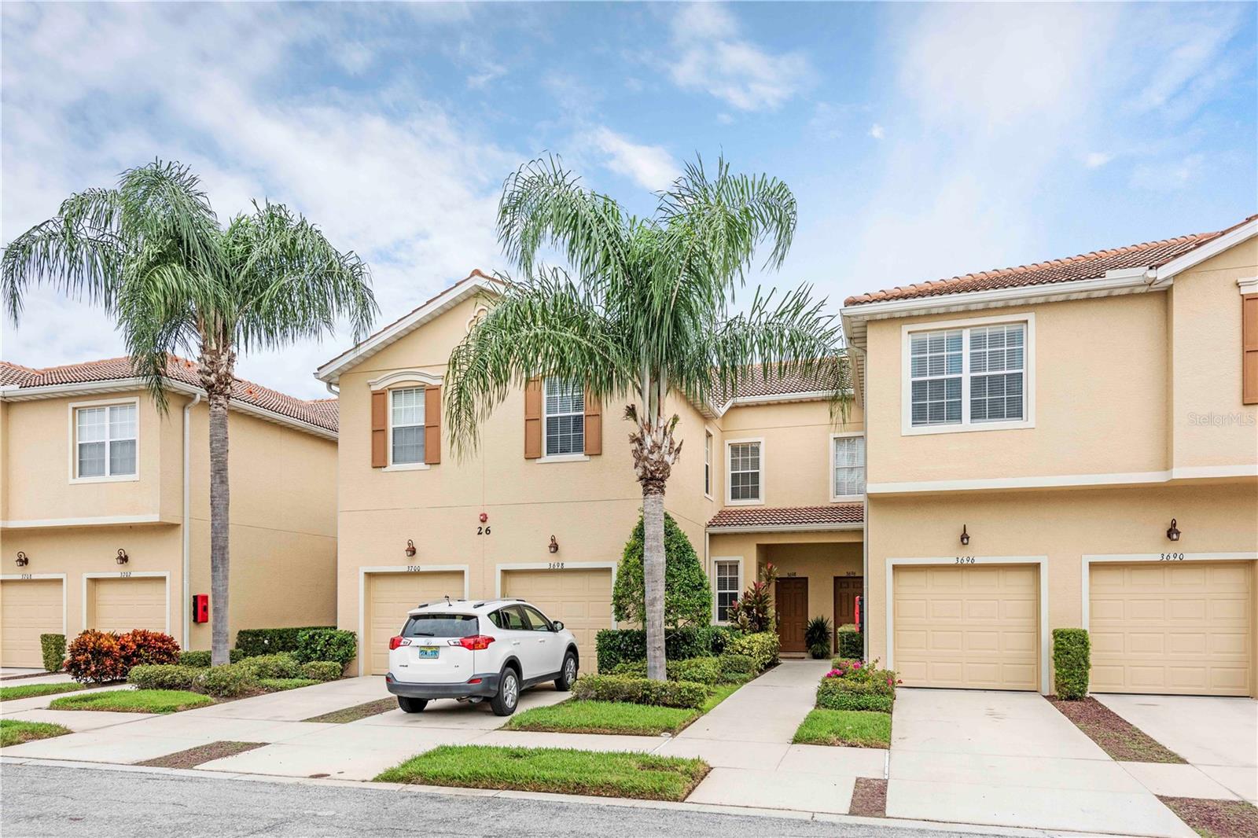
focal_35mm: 23
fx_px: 804
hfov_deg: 76.1
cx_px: 629
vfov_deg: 55.1
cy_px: 419
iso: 320
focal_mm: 23
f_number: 8
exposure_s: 1/400
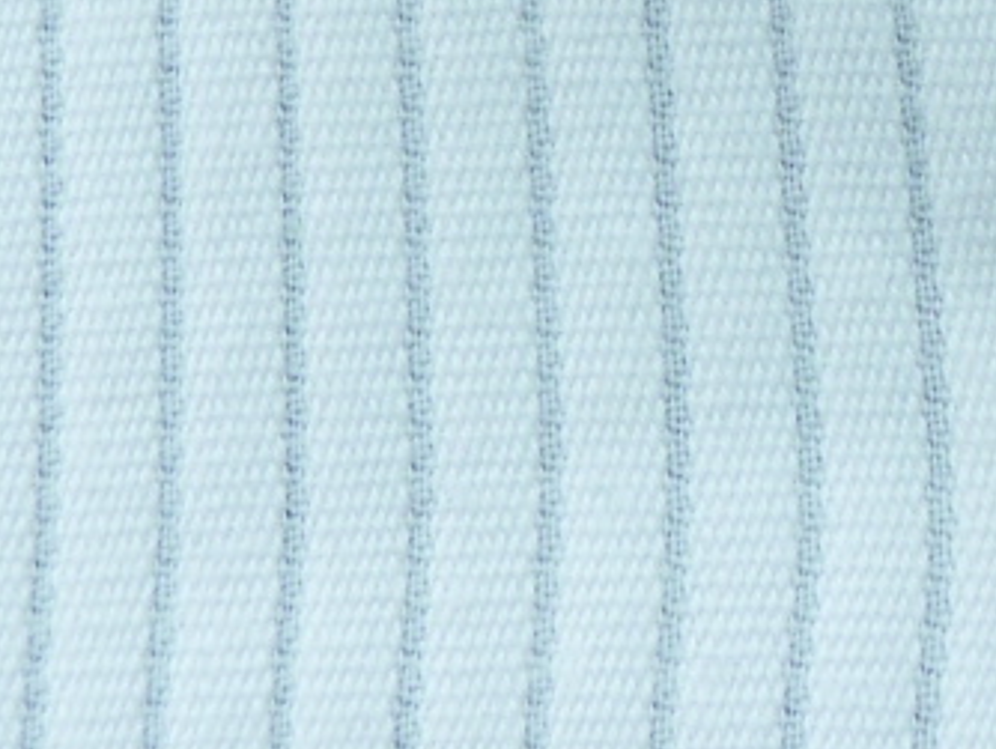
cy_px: -1083
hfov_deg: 9.6
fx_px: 5644
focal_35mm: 196
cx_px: 1747
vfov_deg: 7.1
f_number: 4
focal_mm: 5.8
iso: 80
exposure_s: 1/100
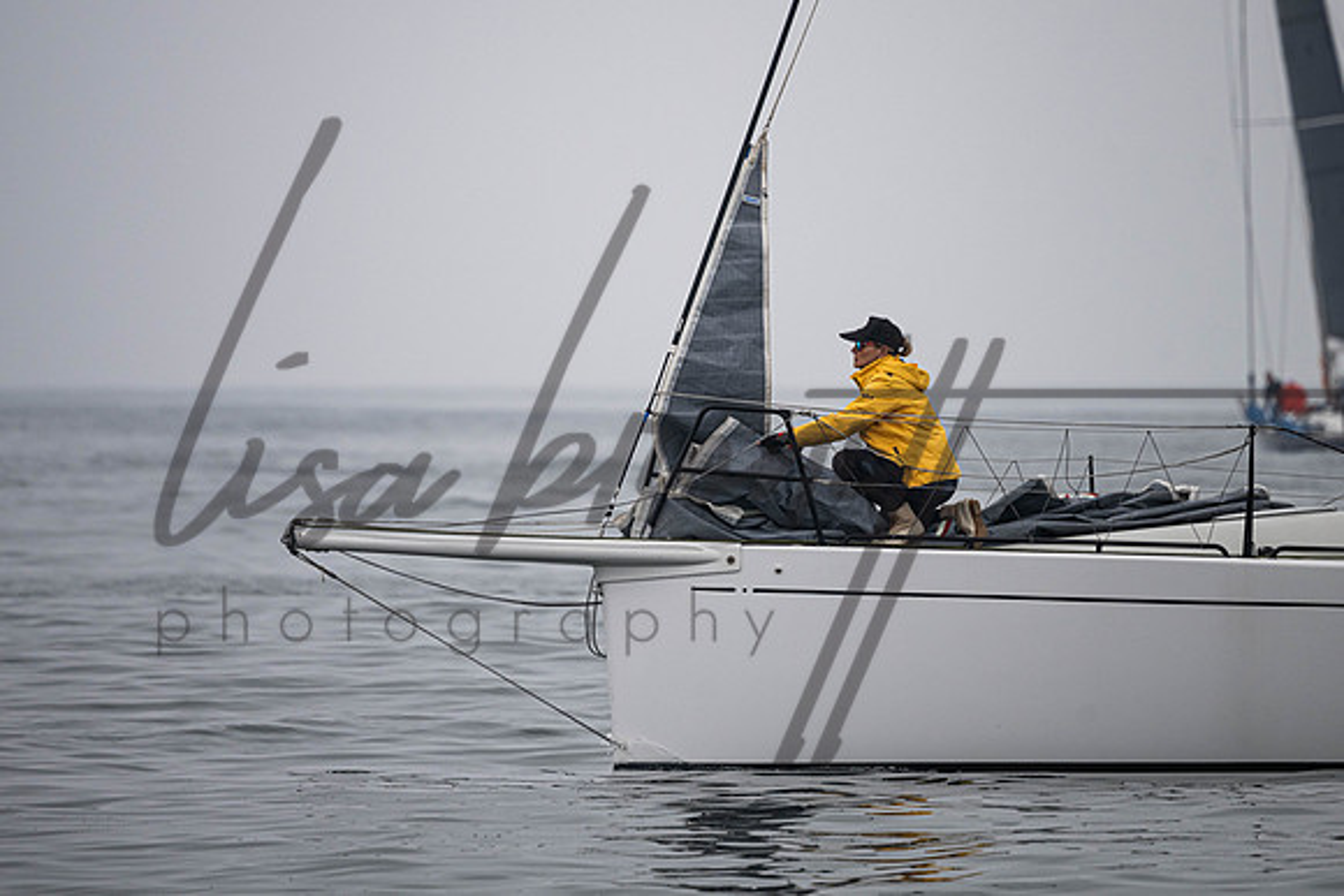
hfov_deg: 3.8
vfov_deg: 2.5
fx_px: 20454
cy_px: 284
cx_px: 719
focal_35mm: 548
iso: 400
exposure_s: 1/2500
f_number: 5.6
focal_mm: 400
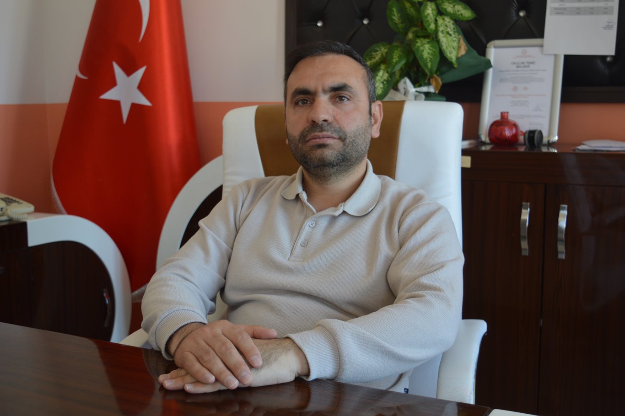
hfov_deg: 43.6
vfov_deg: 29.9
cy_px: 208
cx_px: 312
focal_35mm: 45
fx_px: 781
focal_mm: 30
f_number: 4.5
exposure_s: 1/100
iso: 400
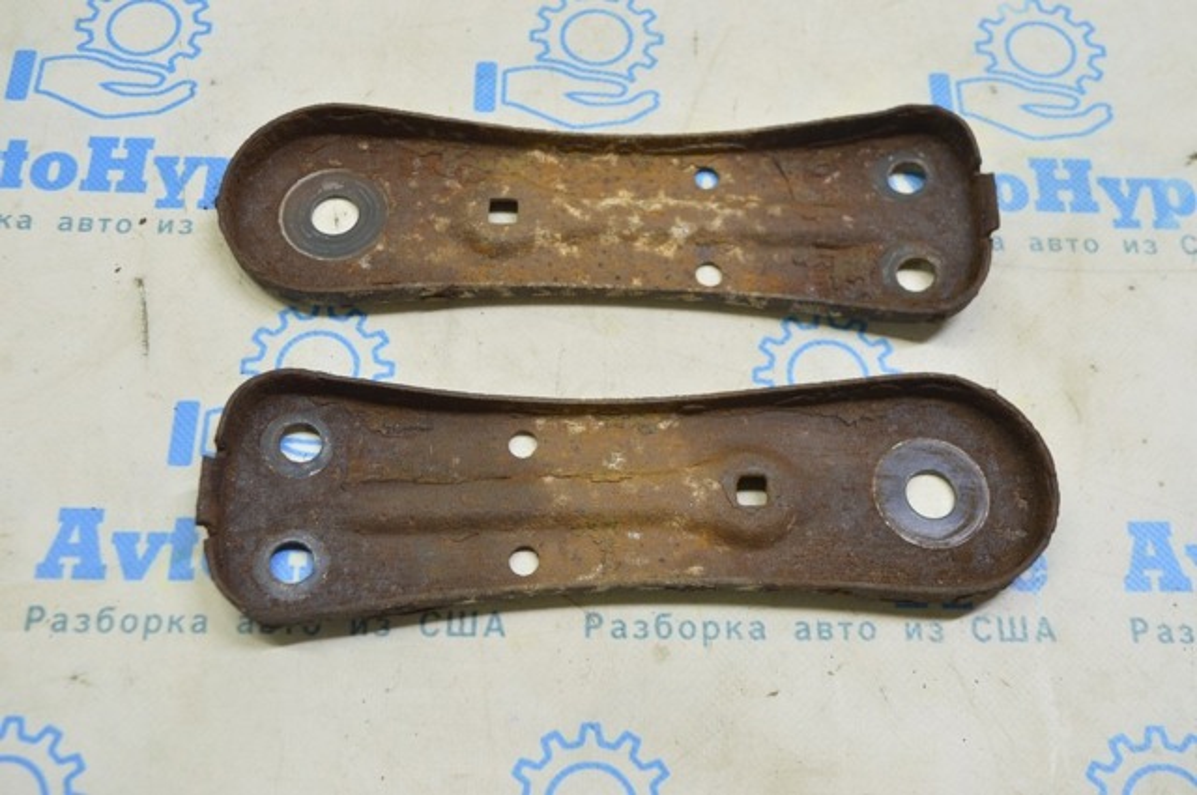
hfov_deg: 45.0
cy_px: 398
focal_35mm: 44
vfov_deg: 30.8
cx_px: 598
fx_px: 1445
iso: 400
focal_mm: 29
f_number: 5.6
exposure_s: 1/20
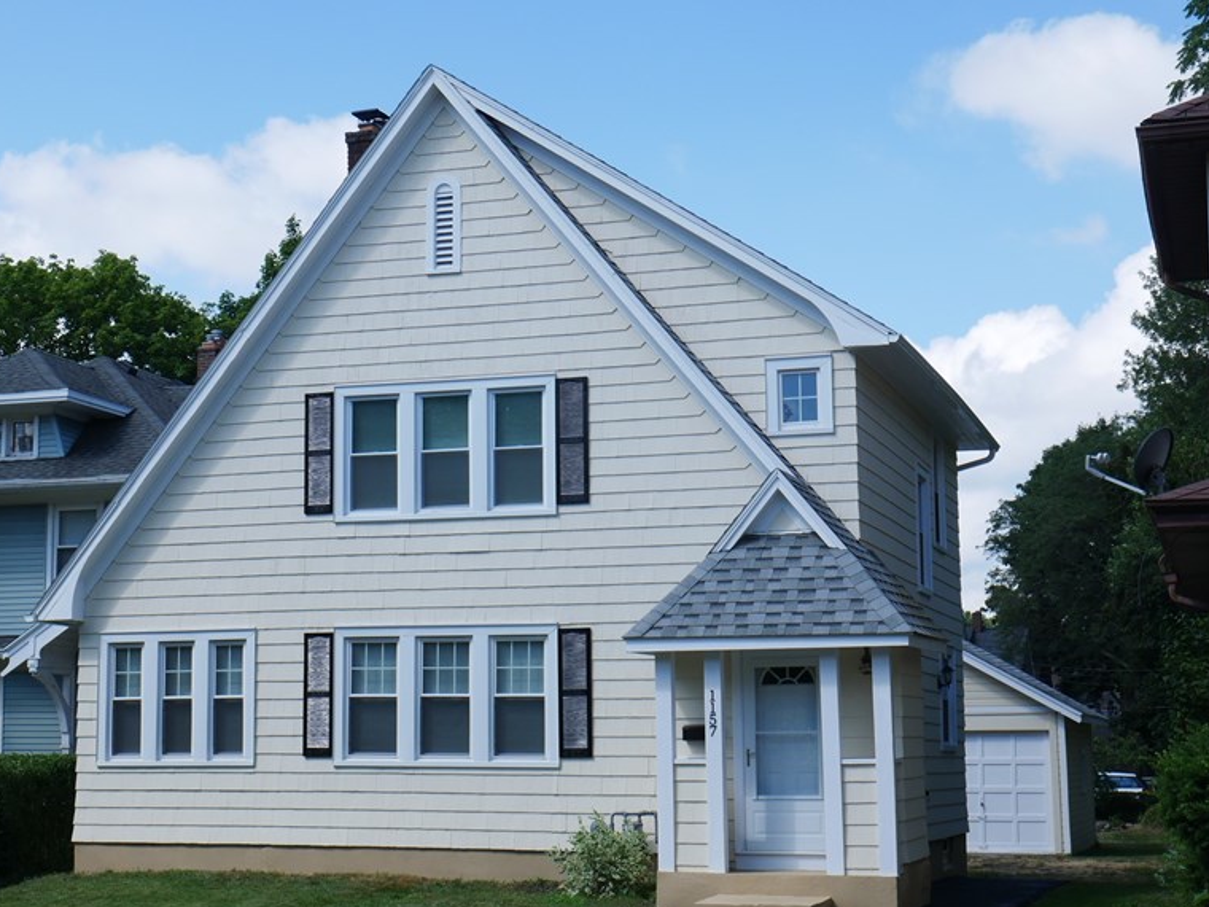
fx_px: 2165
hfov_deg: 31.1
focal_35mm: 62
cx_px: 501
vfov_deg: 23.6
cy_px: 508
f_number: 9
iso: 200
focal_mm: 23
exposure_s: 1/250
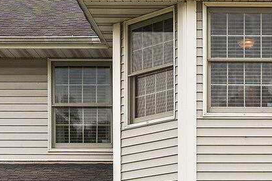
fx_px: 899
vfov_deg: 11.5
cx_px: 225
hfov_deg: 17.0
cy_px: 74
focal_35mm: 119
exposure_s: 1/400
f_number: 8
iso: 400
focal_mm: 24
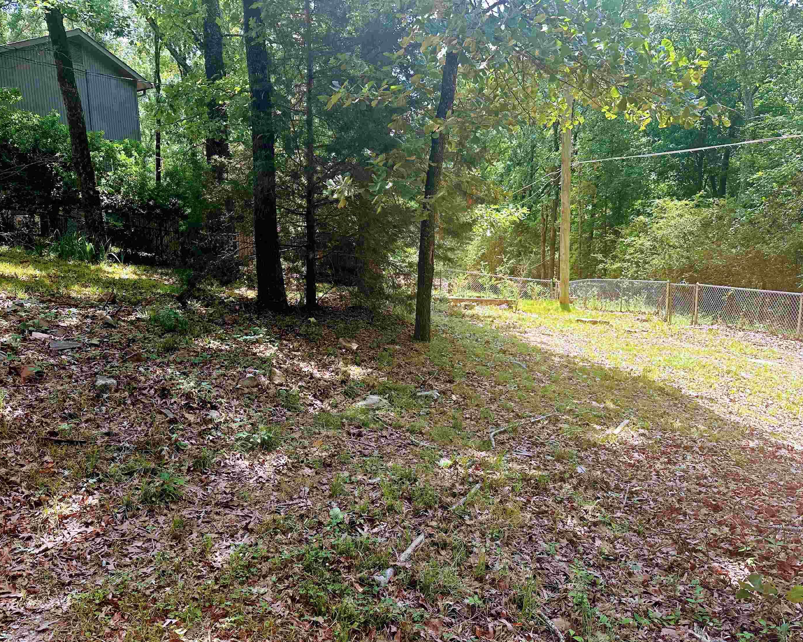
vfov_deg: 54.9
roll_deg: +1.2
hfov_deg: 66.0
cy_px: 334
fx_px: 618
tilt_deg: -9.2
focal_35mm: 26
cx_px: 397
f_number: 1.78
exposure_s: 1/357
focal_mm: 6.86
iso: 80
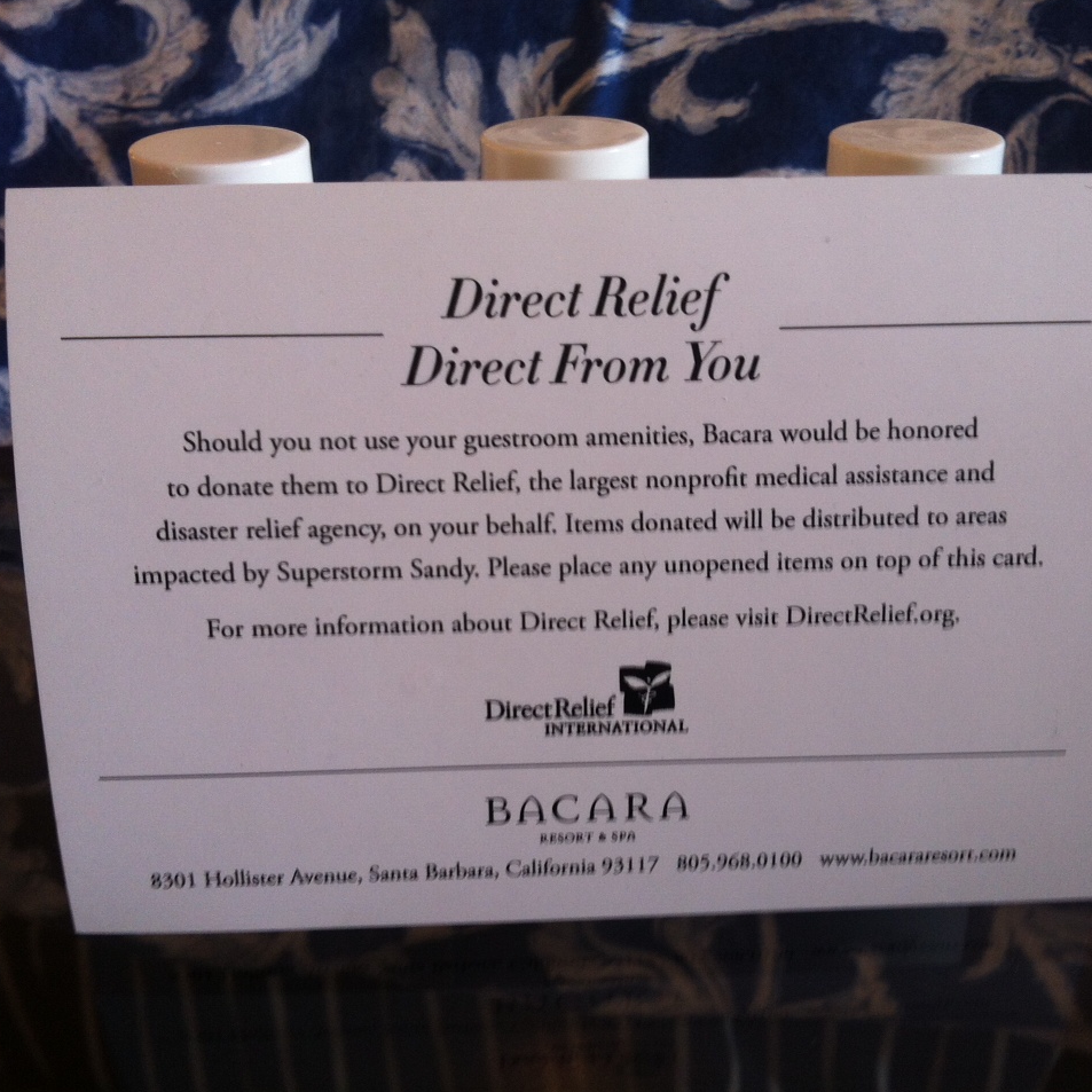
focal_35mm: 42
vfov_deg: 40.0
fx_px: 1499
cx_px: 579
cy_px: 549
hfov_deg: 40.0
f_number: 2.8
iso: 80
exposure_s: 1/15
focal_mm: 3.85
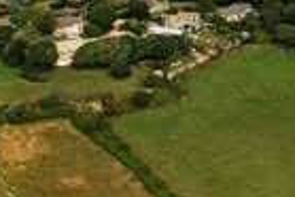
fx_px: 878
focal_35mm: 107
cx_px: 384
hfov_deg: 17.8
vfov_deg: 12.3
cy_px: -90
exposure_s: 1/320
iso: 160
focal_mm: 22
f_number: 9
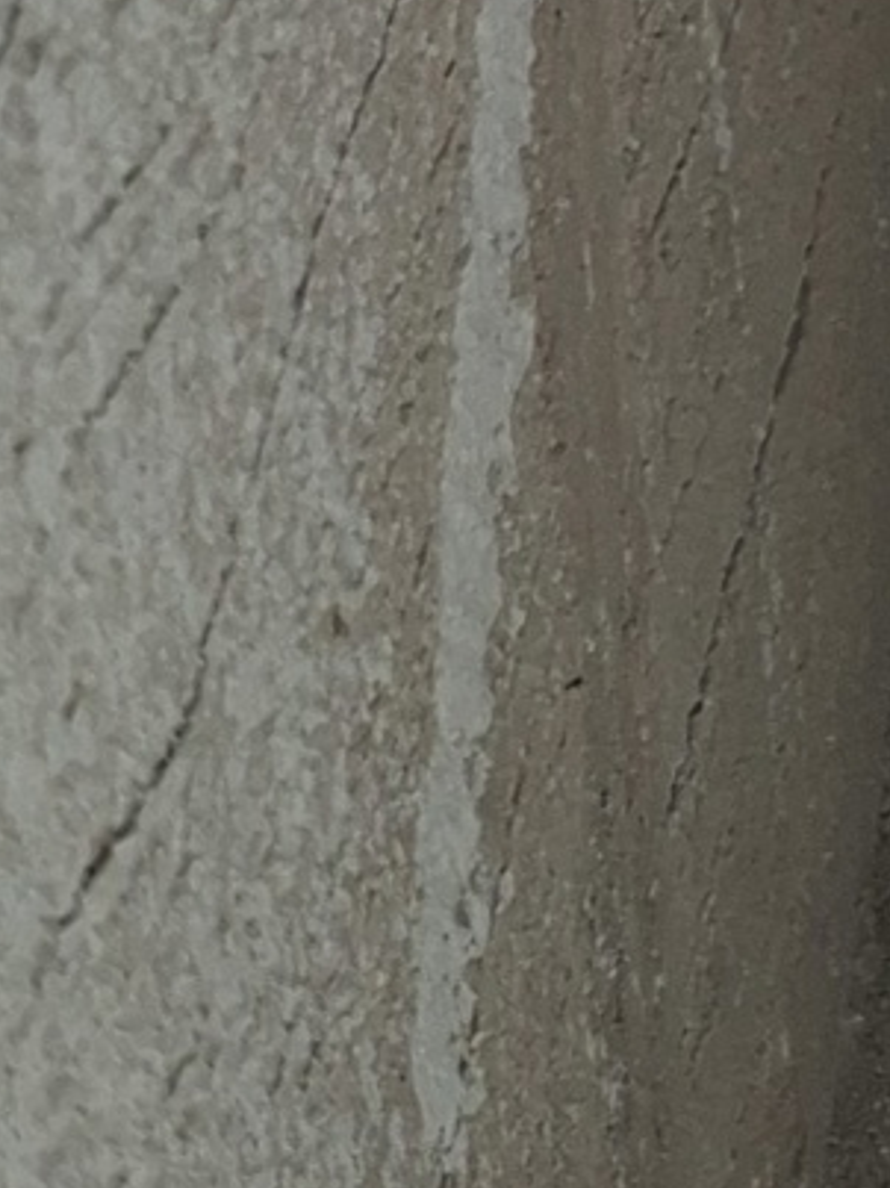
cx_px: 1933
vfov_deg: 10.1
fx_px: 5008
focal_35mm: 146
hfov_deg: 9.3
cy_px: -2355
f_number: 1.8
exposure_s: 1/100
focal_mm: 5.54
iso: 50
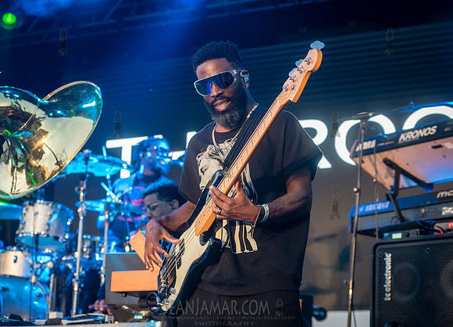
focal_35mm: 93
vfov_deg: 15.4
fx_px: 1206
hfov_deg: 21.3
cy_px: 146
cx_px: 264
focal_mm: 80
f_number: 4.5
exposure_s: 1/250
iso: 4000
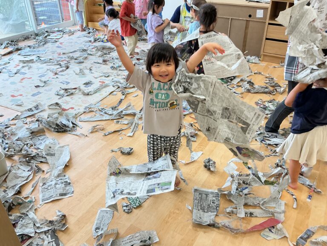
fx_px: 274
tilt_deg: -34.1
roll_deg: -0.1
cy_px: 123
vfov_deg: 48.2
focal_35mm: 29
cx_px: 164
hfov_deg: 61.7
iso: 32
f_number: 1.8
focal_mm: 3
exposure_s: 1/120
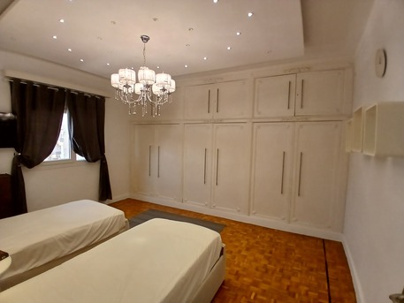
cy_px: 152
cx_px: 202
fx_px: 198
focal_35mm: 17
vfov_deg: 74.8
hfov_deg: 91.0
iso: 100
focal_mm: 1.4
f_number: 2.2
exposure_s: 1/33.3
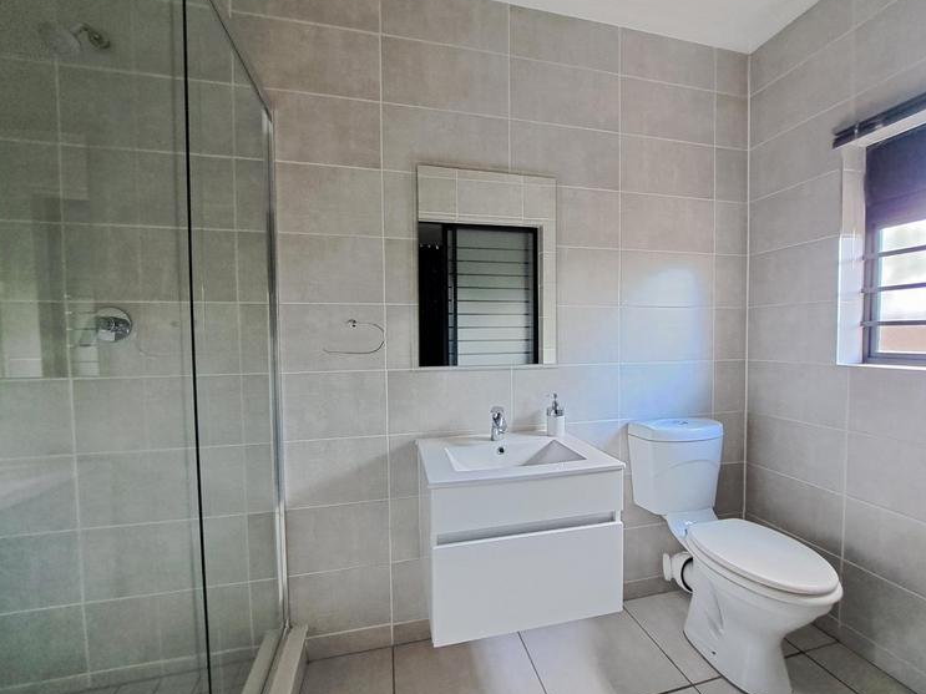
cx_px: 489
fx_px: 374
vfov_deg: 85.6
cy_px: 355
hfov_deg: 102.0
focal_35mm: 14
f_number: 2.2
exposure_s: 1/50
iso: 200
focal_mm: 1.74
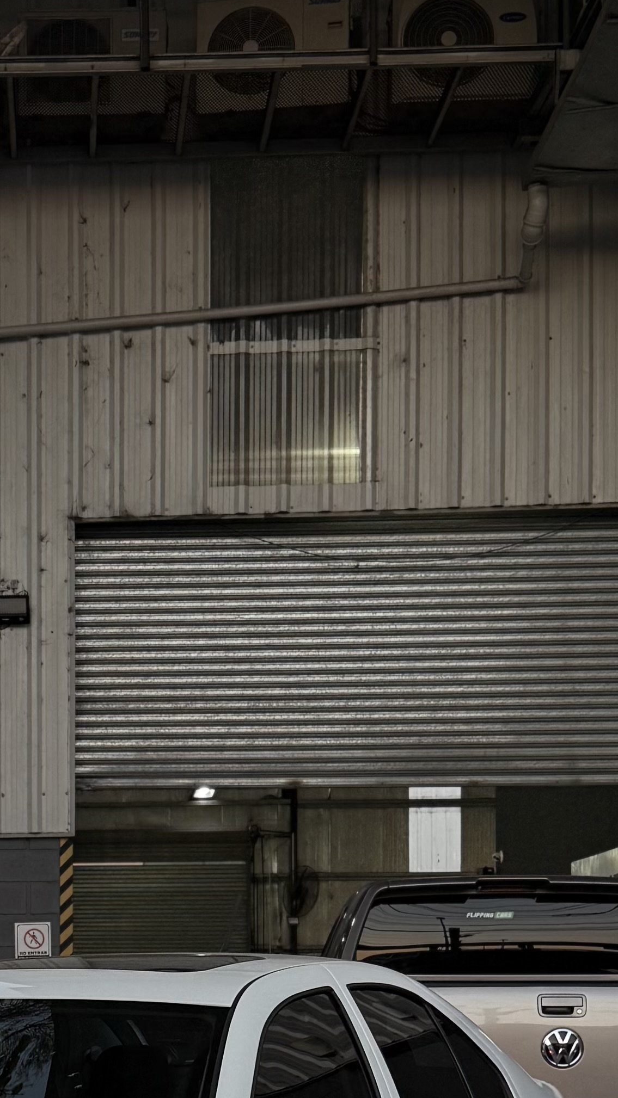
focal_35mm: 74
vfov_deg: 27.4
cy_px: 1026
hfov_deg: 15.9
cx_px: -53
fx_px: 2156
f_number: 1.78
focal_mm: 6.76
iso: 100
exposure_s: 1/280
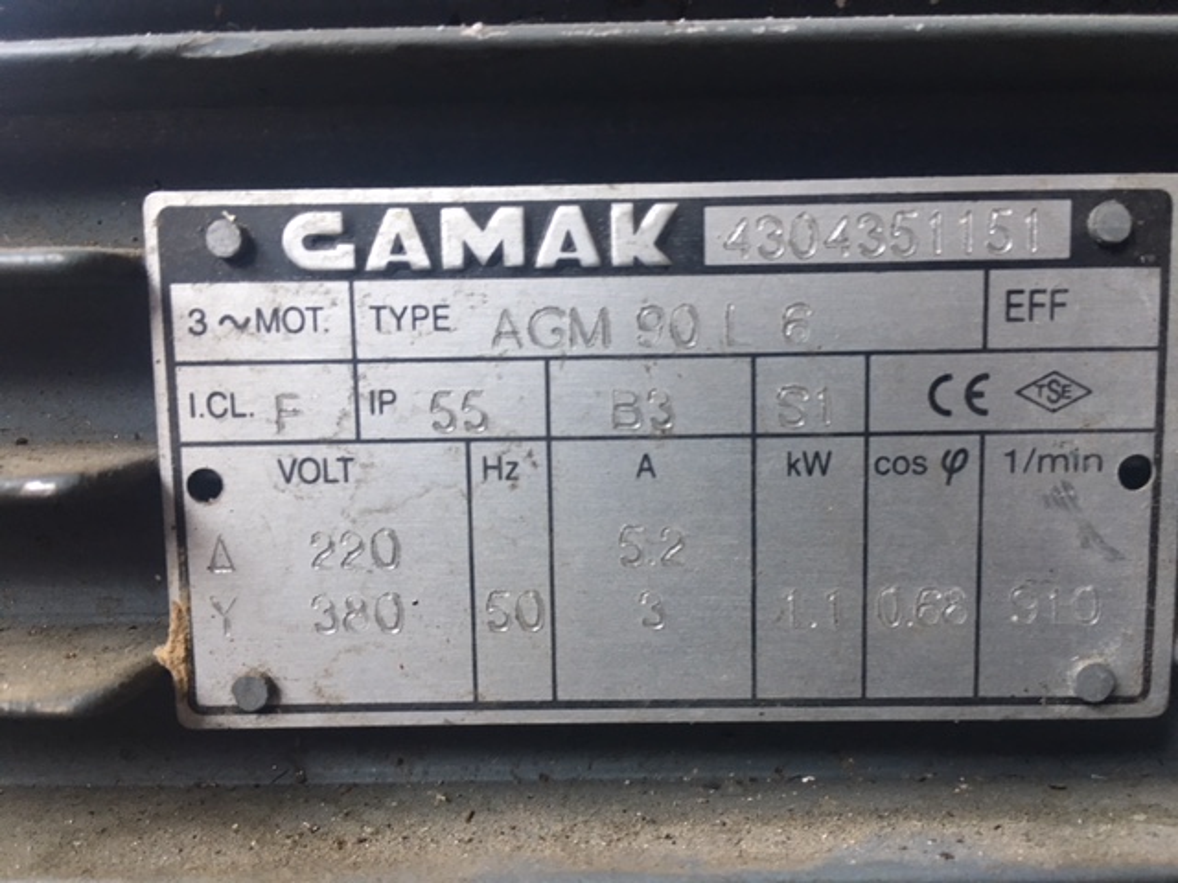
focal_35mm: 29
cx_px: 589
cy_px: 442
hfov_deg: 61.7
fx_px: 987
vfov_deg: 48.2
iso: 100
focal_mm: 4.15
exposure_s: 1/33
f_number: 2.2
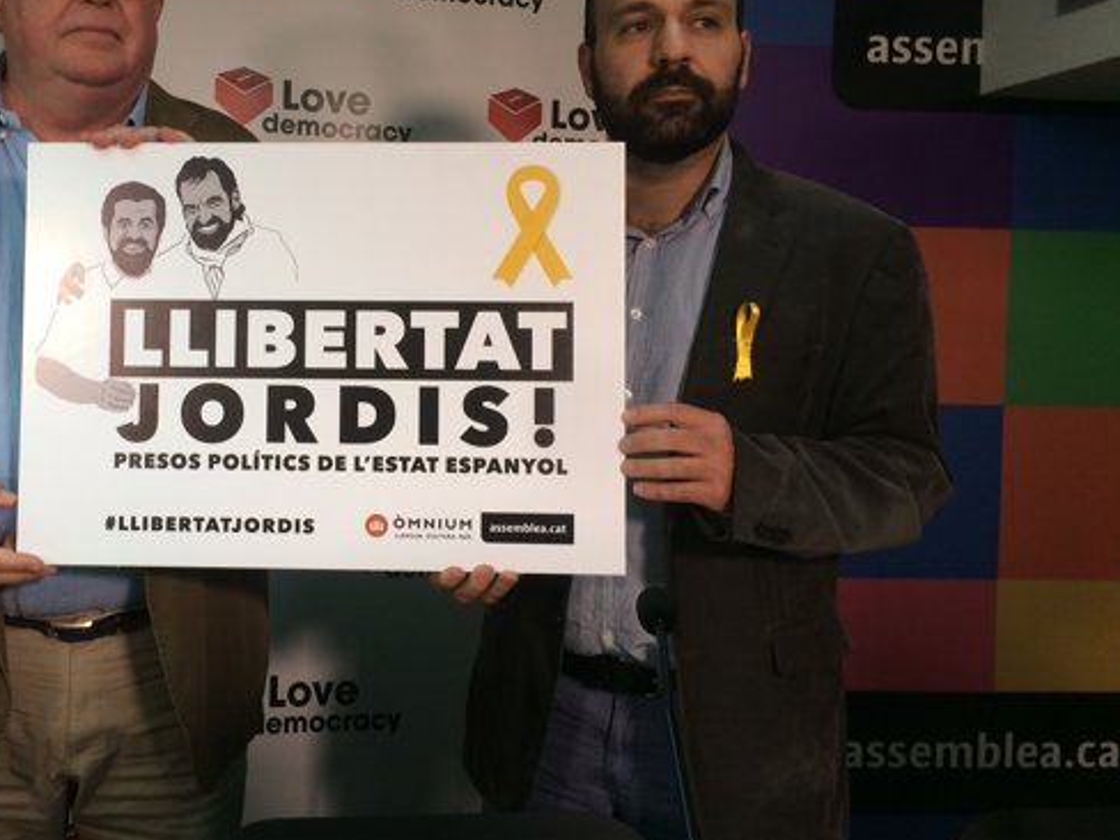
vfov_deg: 35.1
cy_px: 349
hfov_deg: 45.0
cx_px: 358
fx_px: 1327
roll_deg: +0.1
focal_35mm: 41
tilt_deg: -1.7
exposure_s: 1/33
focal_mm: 4.15
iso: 50
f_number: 2.2
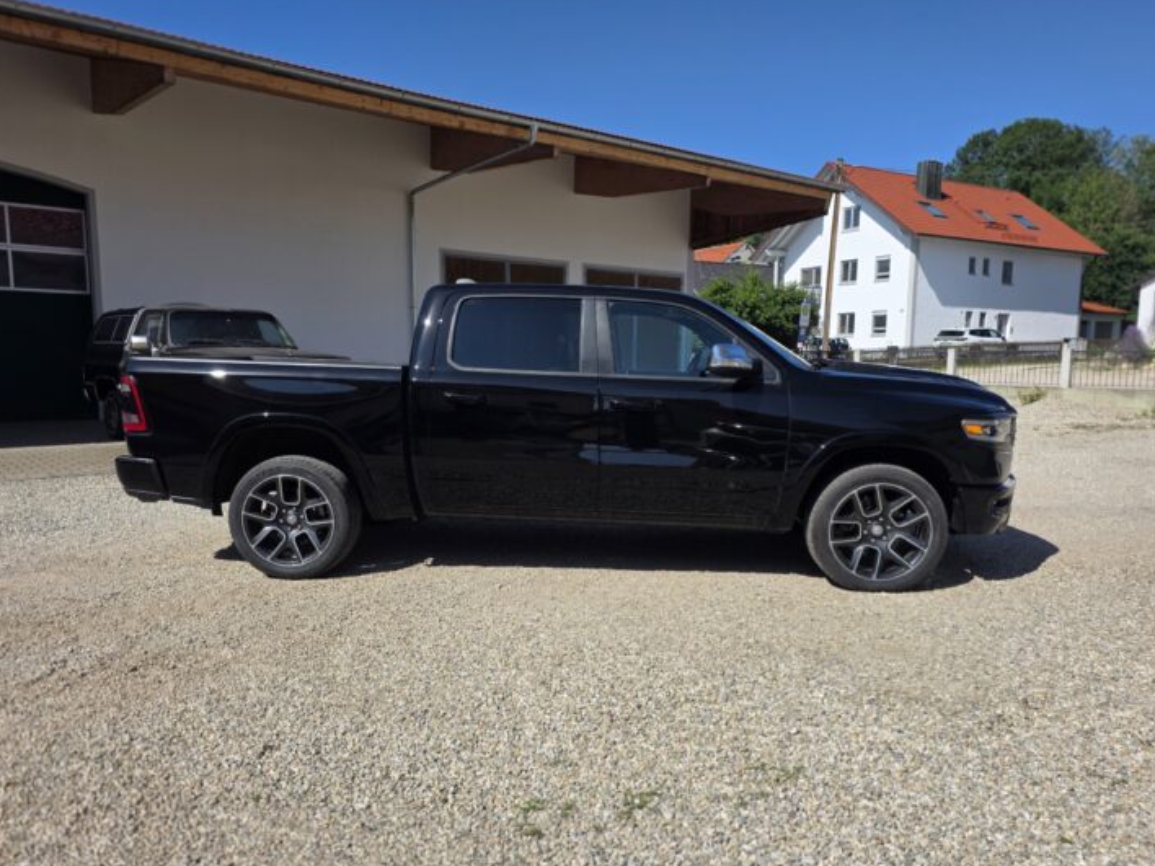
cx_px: 563
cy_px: 471
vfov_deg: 53.0
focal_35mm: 26
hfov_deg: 67.3
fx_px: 868
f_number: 1.7
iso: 80
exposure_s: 1/6574
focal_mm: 6.25
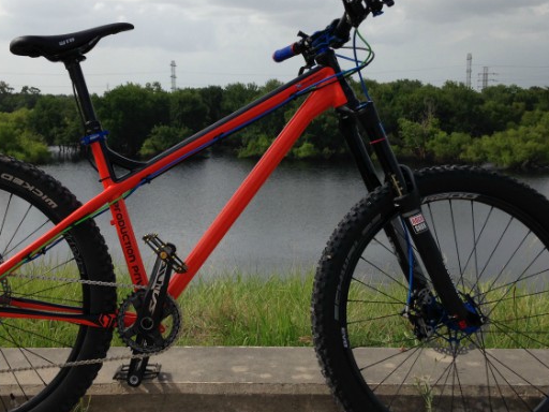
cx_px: 218
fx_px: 761
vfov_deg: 30.2
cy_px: 187
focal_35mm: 48
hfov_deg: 39.5
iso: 50
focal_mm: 4.12
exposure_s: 1/1427
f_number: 2.4
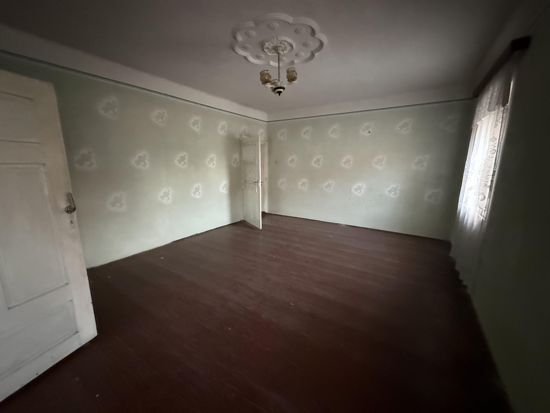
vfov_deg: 85.7
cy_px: 206
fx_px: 222
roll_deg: +0.0
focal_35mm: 14
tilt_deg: -10.4
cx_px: 275
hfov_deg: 102.1
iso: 1600
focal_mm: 2.22
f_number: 2.2
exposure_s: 1/33
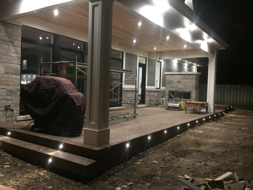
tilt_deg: +1.0
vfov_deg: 46.8
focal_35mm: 30
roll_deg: -1.6
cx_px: 127
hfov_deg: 60.0
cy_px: 92
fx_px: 219
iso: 320
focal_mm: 4.15
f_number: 2.2
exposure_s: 1/15
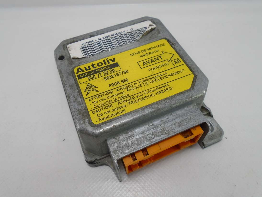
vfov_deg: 53.0
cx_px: 131
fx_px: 197
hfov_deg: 67.3
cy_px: 98
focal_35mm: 26
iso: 100
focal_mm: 4.6
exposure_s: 1/125
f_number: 3.2
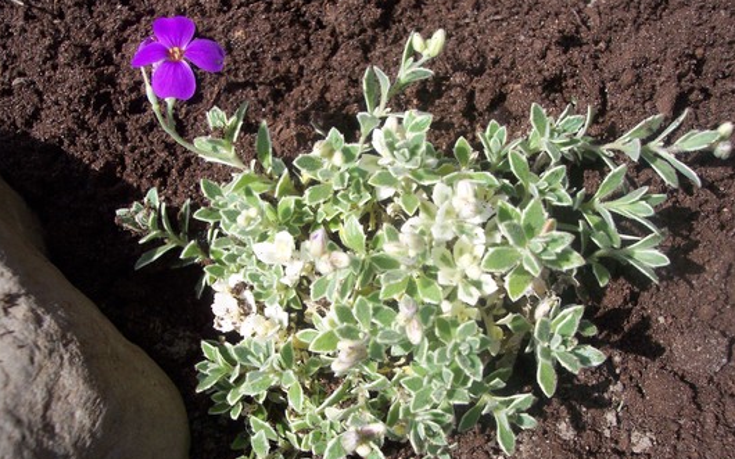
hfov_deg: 48.2
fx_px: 821
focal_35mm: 41
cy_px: 248
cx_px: 362
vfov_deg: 31.2
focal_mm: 8
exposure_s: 1/500
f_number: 4.8
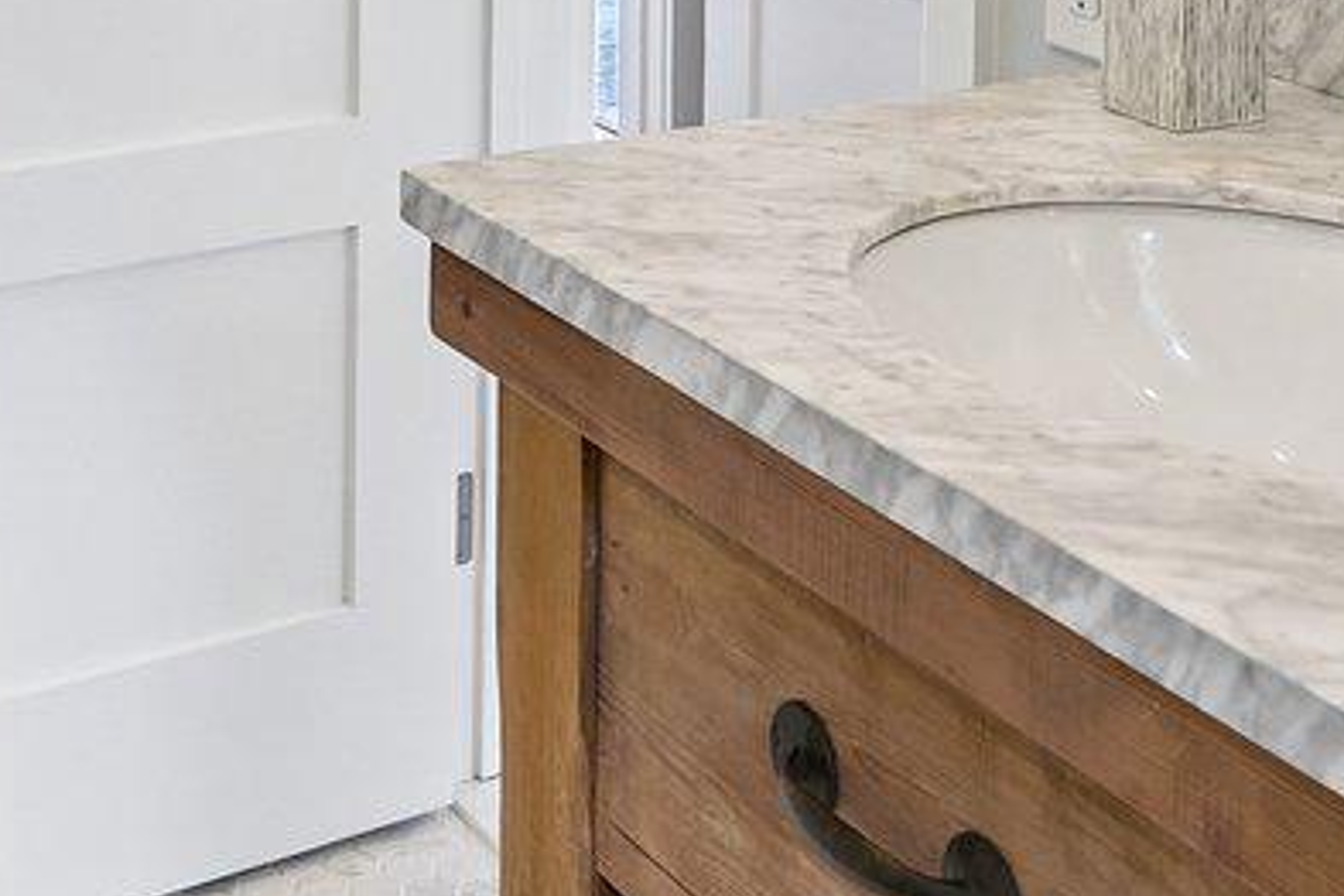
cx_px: 561
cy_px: -645
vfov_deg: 16.2
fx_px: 2725
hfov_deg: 27.7
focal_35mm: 73
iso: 400
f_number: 8
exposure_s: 1/15
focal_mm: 14
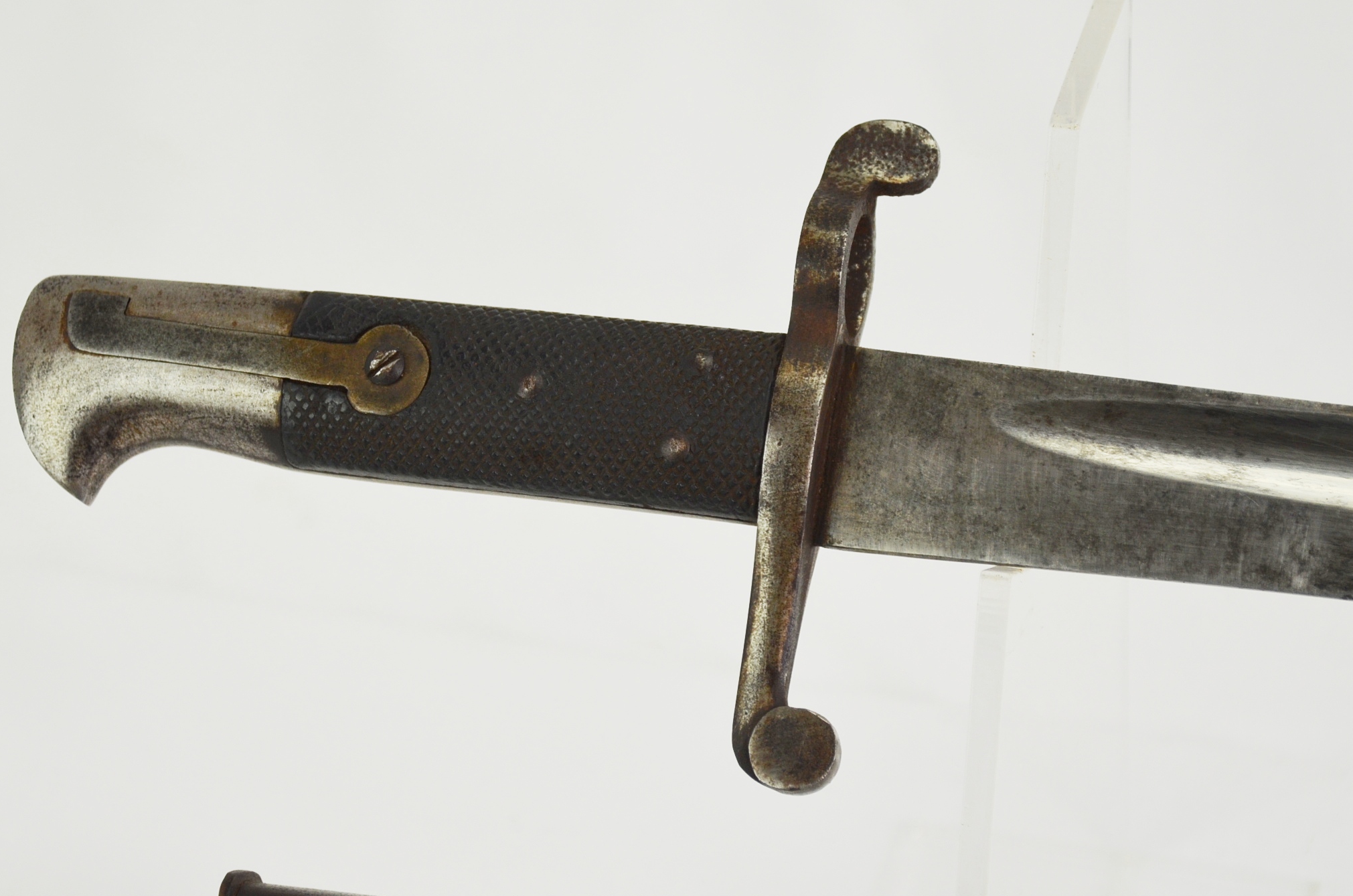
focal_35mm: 128
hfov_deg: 16.0
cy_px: 401
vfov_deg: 10.7
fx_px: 4801
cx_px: 619
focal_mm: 70
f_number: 5.3
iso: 450
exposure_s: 1/250
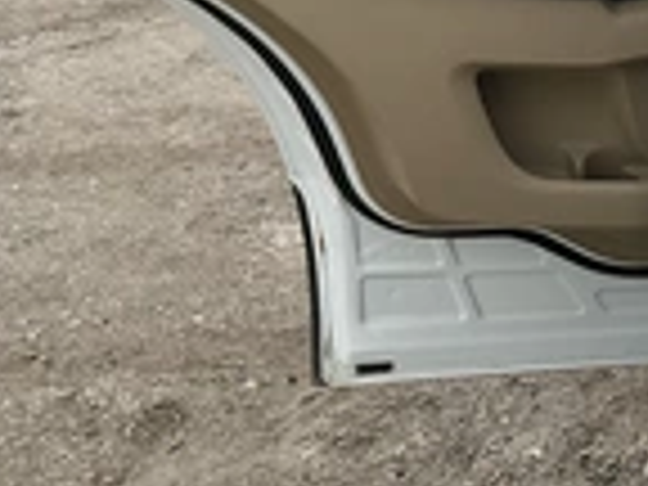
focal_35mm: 78
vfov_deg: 17.6
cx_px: 837
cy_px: -158
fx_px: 1460
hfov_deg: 22.4
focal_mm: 3
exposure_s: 1/1848
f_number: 1.8
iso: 25
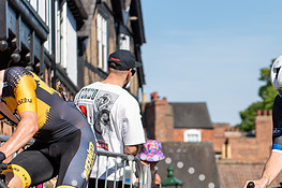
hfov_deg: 12.5
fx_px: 1260
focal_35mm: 161
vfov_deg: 8.5
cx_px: 310
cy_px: 200
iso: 100
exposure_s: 1/1000
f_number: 3.5
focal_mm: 73
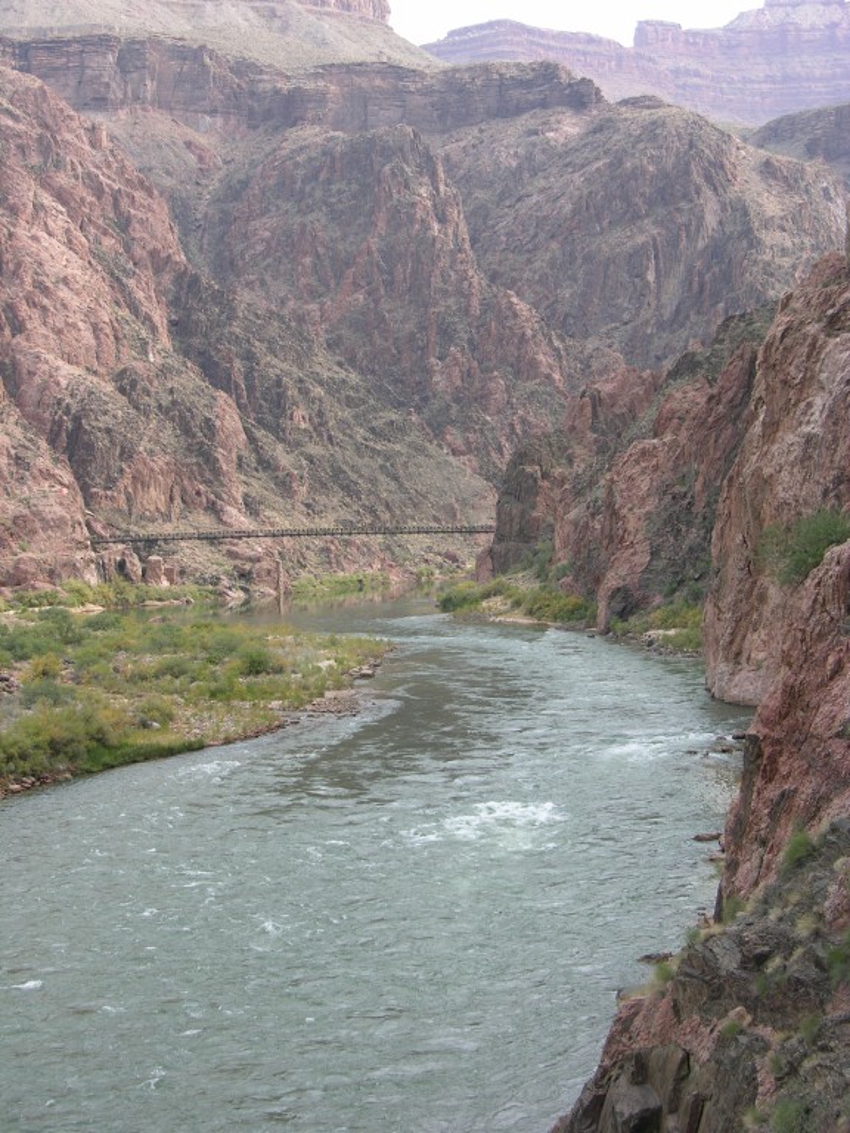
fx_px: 2030
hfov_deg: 23.7
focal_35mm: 62
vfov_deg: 31.2
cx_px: 425
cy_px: 566
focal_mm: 15.7
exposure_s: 1/113
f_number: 4
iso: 50
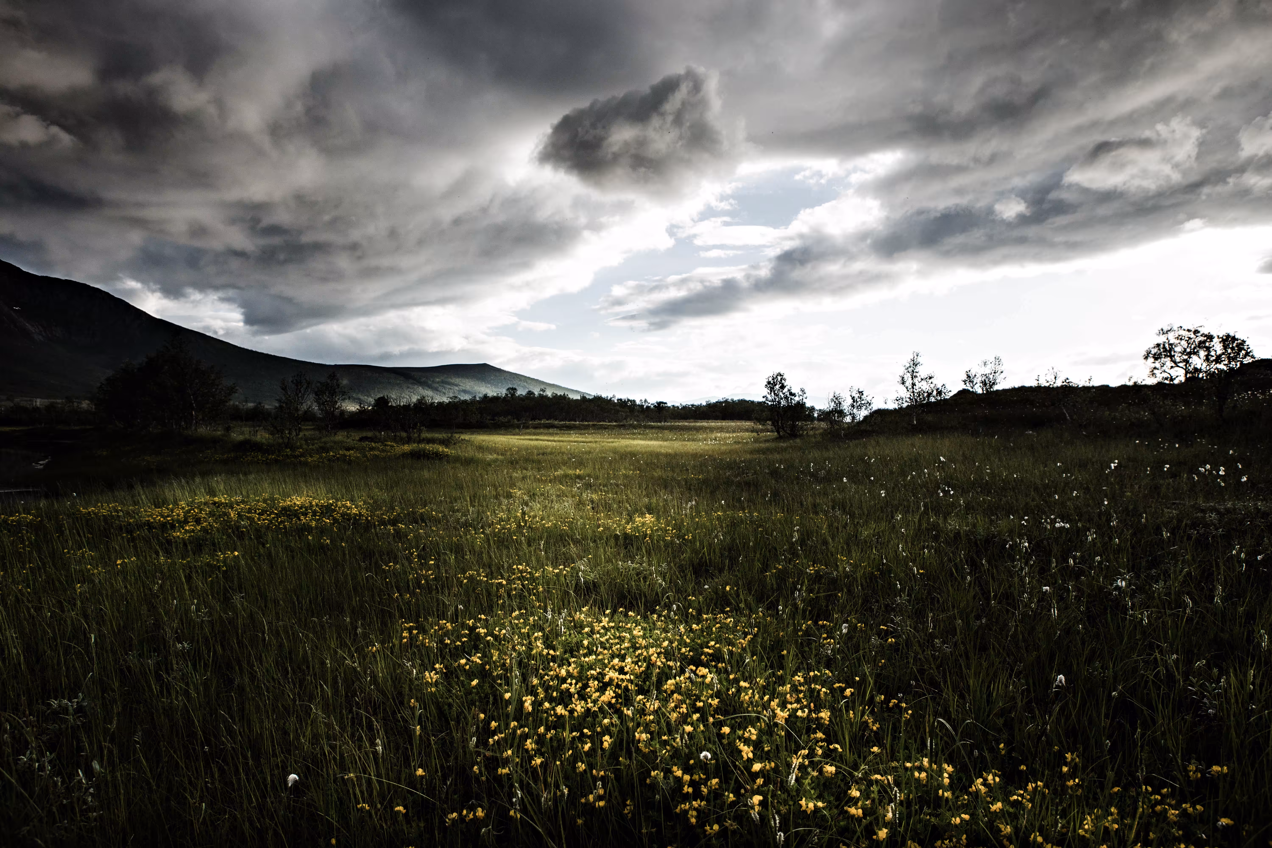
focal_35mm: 24
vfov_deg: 53.1
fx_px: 848
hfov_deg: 73.7
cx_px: 636
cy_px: 424
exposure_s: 1/400
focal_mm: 24
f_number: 9
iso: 200
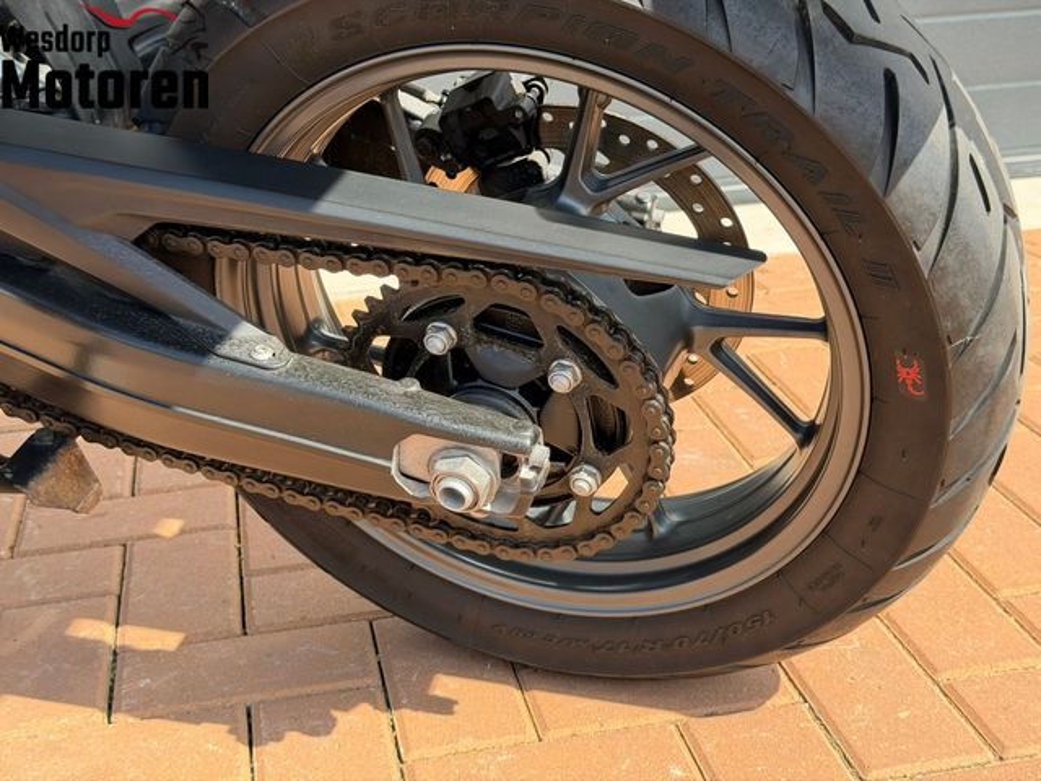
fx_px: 1443
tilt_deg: -17.2
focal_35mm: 48
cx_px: 520
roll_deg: +3.8
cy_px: 390
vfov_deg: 30.3
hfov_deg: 39.7
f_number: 1.78
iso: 80
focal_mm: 6.76
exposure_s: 1/917
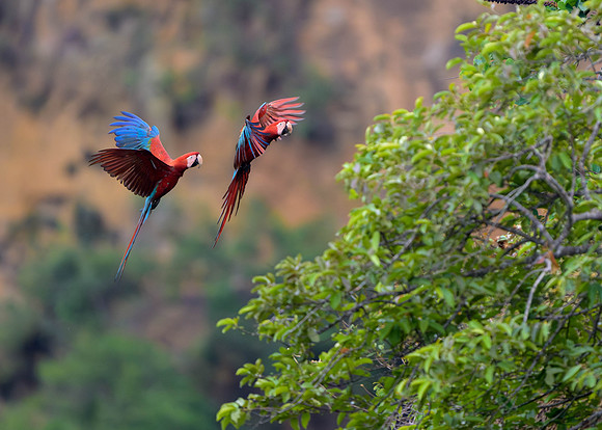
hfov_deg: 1.8
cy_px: 184
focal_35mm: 1146
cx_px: 396
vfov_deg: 1.3
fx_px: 19585
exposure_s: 1/2000
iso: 2800
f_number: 4
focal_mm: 560
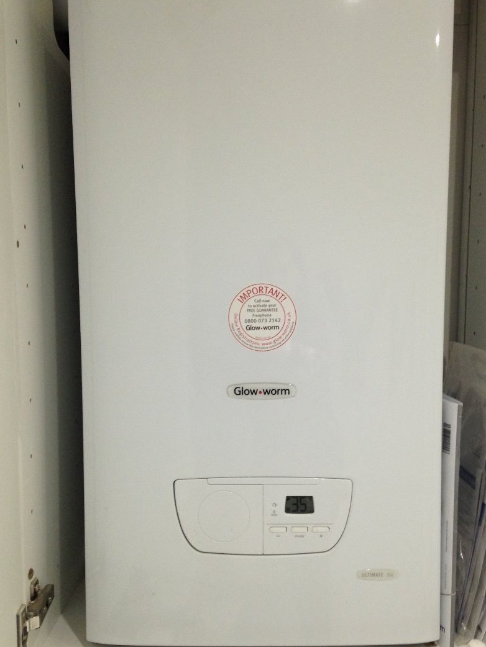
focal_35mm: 38
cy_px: 352
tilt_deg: -5.0
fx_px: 711
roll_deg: -0.7
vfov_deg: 48.9
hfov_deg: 37.7
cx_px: 260
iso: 125
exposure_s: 1/20
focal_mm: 4.12
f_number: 2.4
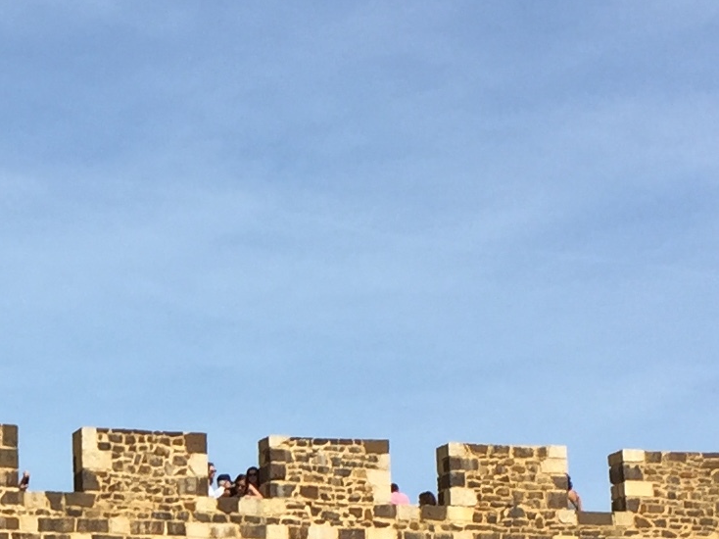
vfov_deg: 11.3
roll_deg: +0.0
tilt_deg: +8.1
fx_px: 2679
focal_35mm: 129
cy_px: 598
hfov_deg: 14.9
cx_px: -64
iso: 32
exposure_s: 1/2198
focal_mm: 4.15
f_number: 2.2
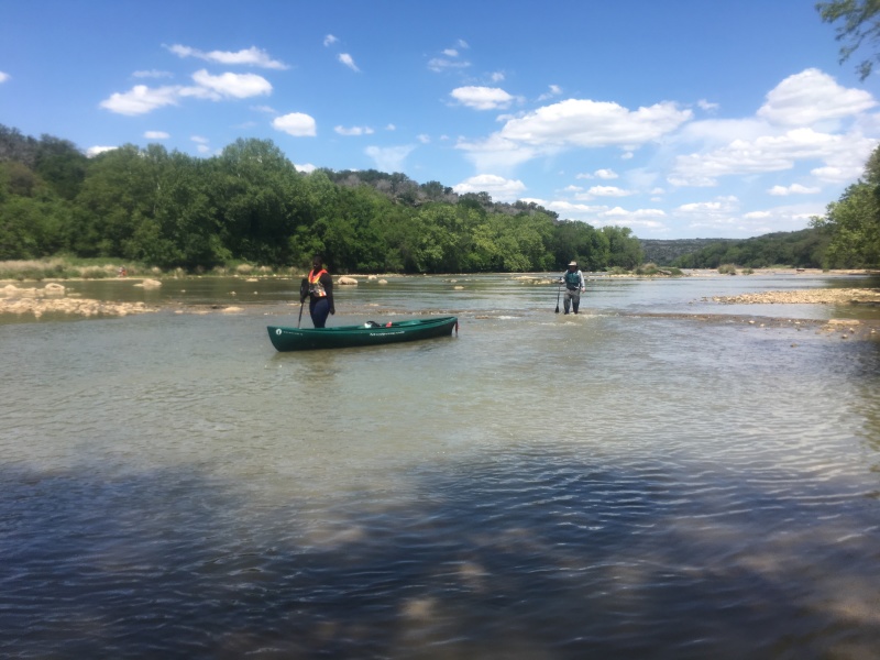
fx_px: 737
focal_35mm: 29
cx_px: 440
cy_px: 330
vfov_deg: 48.2
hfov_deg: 61.7
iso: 25
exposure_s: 1/1261
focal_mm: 4.15
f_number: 2.2
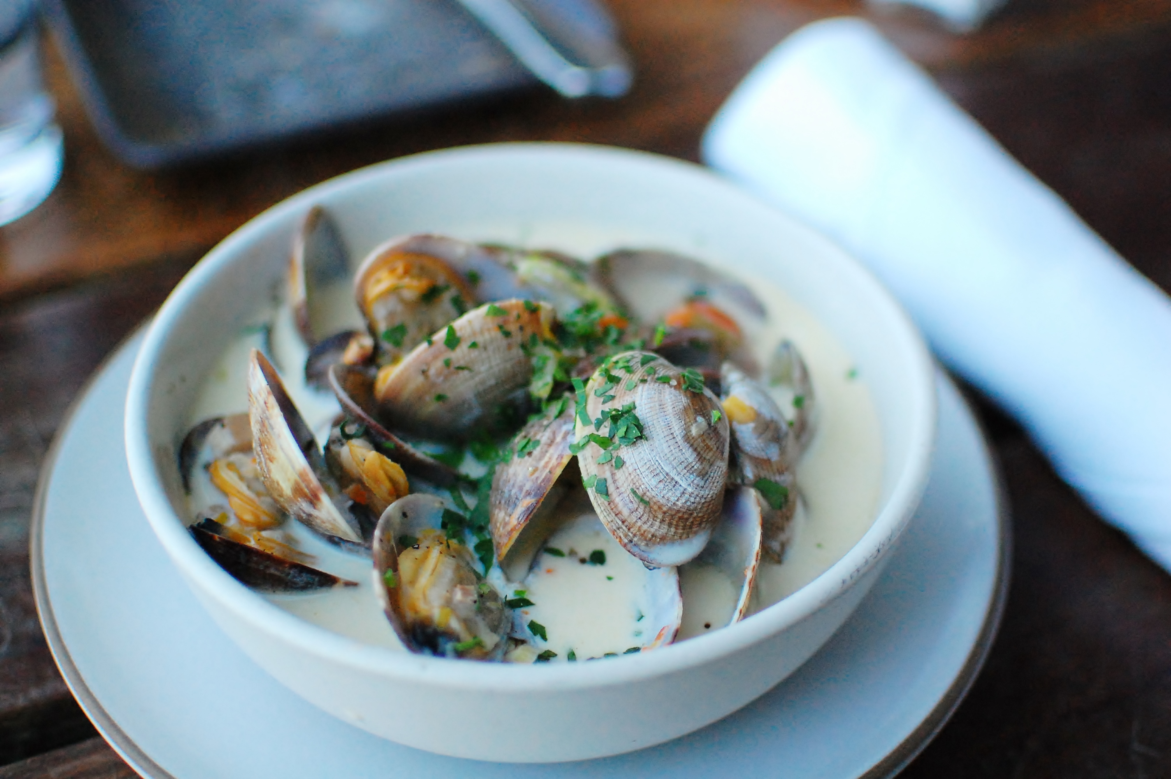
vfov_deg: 25.7
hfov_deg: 37.9
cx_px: 586
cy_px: 390
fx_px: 1706
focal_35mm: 52
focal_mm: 35
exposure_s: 1/3200
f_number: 1.8
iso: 1600
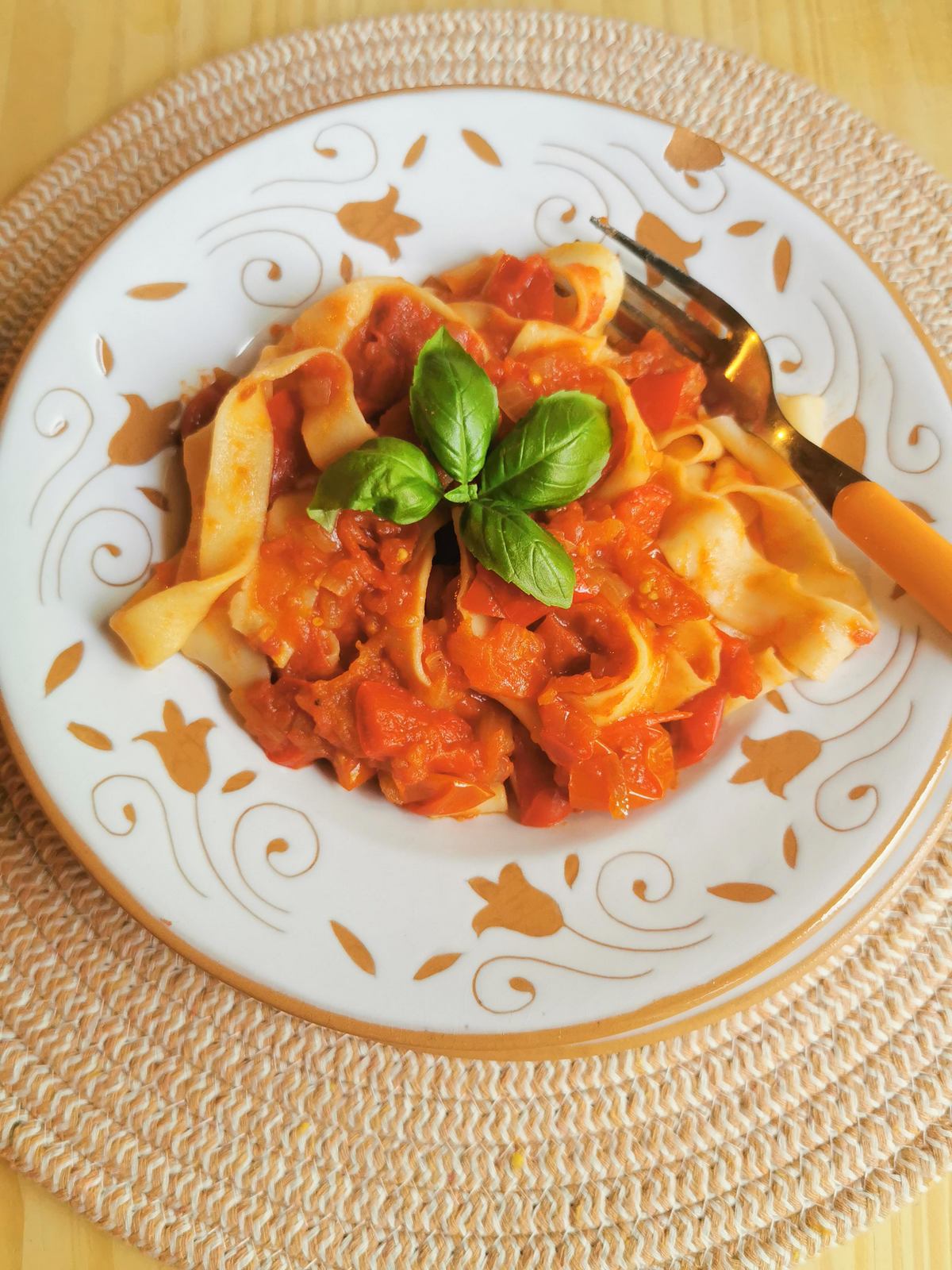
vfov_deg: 65.3
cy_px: 635
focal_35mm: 27
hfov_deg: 51.4
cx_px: 476
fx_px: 990
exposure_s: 1/120
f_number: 1.6
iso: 125
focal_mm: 5.56
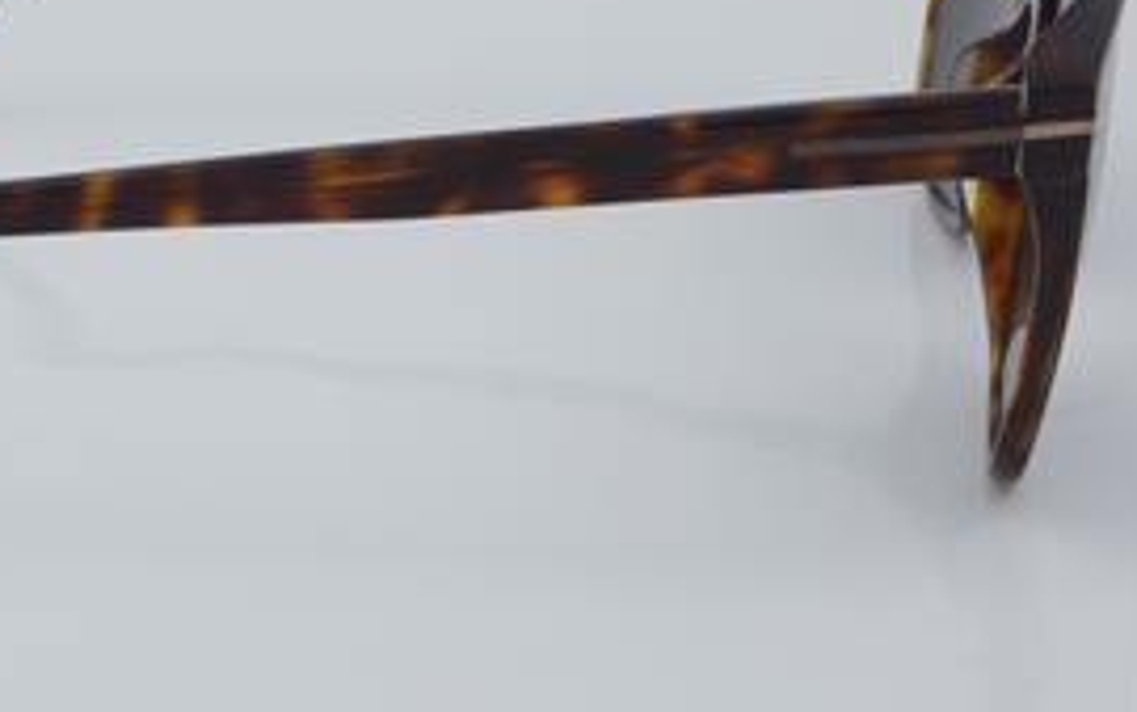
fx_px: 3503
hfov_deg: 18.3
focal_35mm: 113
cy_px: 160
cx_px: 316
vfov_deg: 11.6
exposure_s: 1/4
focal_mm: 50
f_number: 32
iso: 100
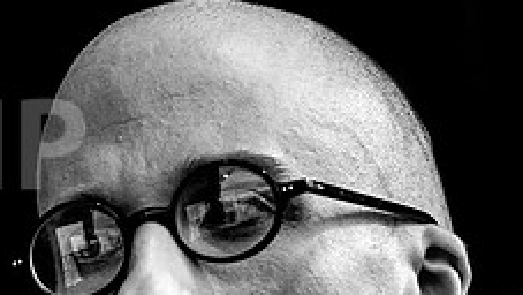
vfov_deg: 2.3
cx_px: 302
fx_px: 7396
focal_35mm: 533
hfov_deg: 4.0
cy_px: 355
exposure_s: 1/1000
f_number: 5.6
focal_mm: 175
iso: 2200
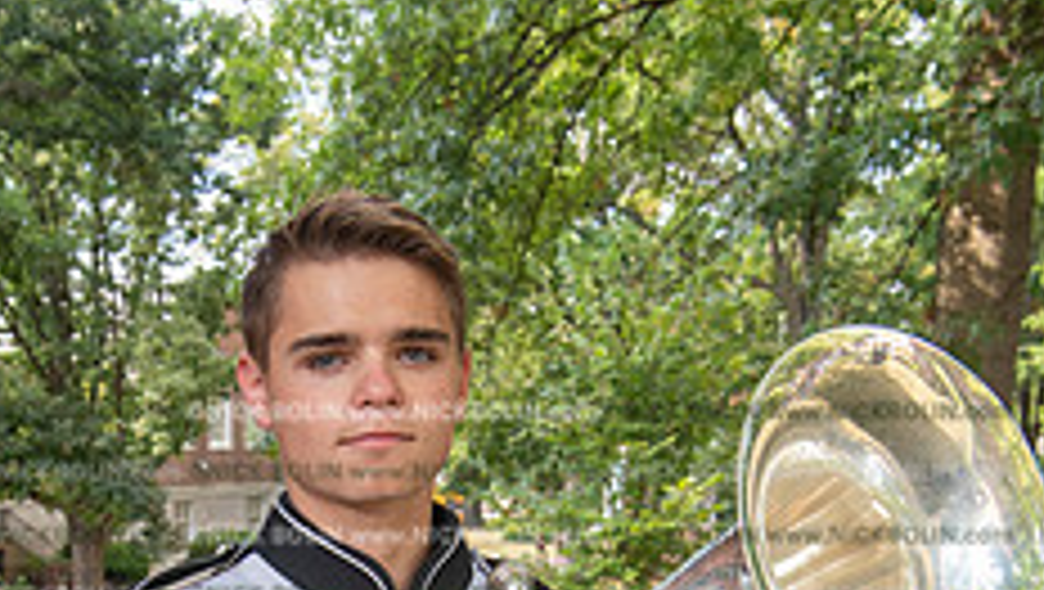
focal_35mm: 65
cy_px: 842
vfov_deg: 17.1
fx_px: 1801
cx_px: 392
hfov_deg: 32.2
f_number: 8
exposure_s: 1/100
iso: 500
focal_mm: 32
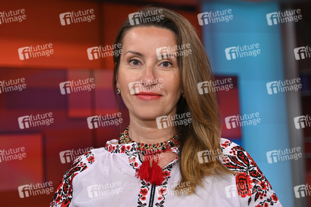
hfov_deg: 35.7
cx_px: 156
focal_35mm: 56
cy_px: 104
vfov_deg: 24.2
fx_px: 483
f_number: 2.8
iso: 500
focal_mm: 56
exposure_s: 1/200
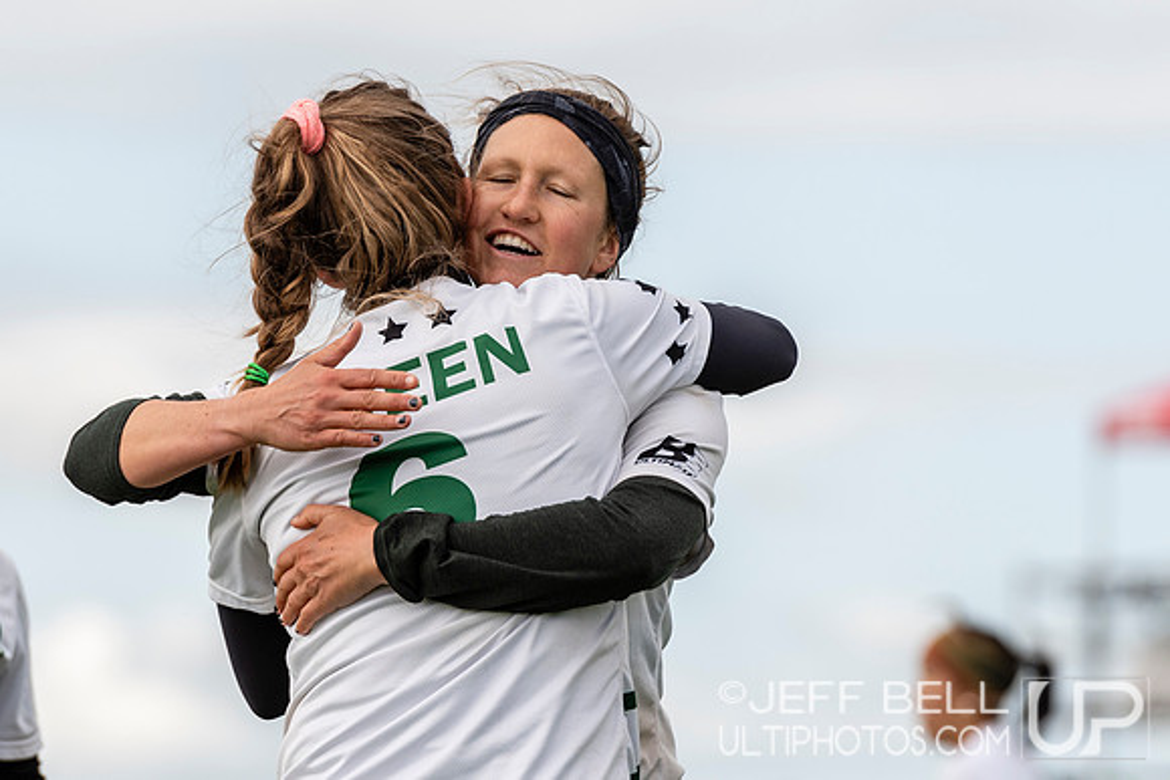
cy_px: 308
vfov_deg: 3.6
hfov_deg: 5.3
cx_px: 494
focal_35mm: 387
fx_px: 12565
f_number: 4
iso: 110
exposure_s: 1/1250
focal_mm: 200
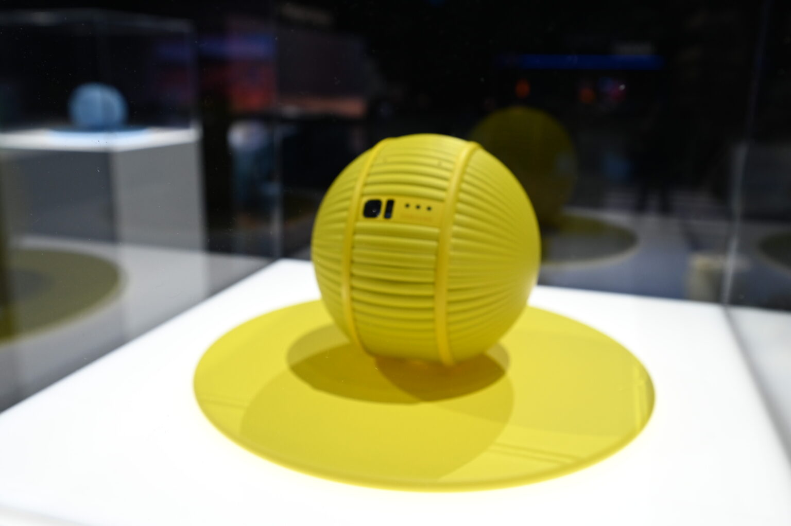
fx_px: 659
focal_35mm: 30
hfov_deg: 62.0
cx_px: 396
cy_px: 263
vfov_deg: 43.6
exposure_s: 1/400
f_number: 8
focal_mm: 30
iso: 1600
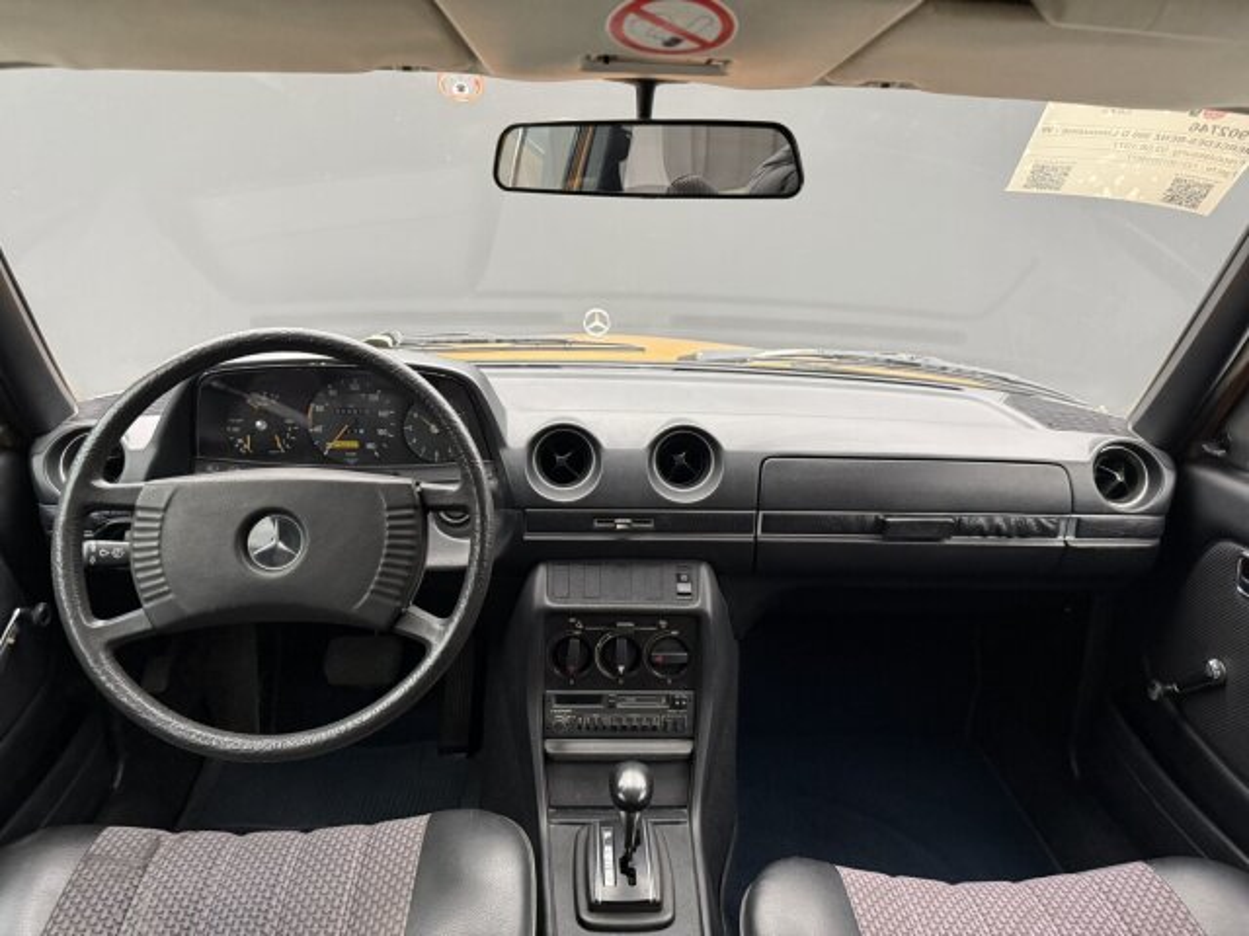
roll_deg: -2.1
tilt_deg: -16.0
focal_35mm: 24
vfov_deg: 56.8
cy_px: 468
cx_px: 624
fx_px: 866
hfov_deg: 71.6
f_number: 1.78
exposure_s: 1/60
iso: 500
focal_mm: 6.76
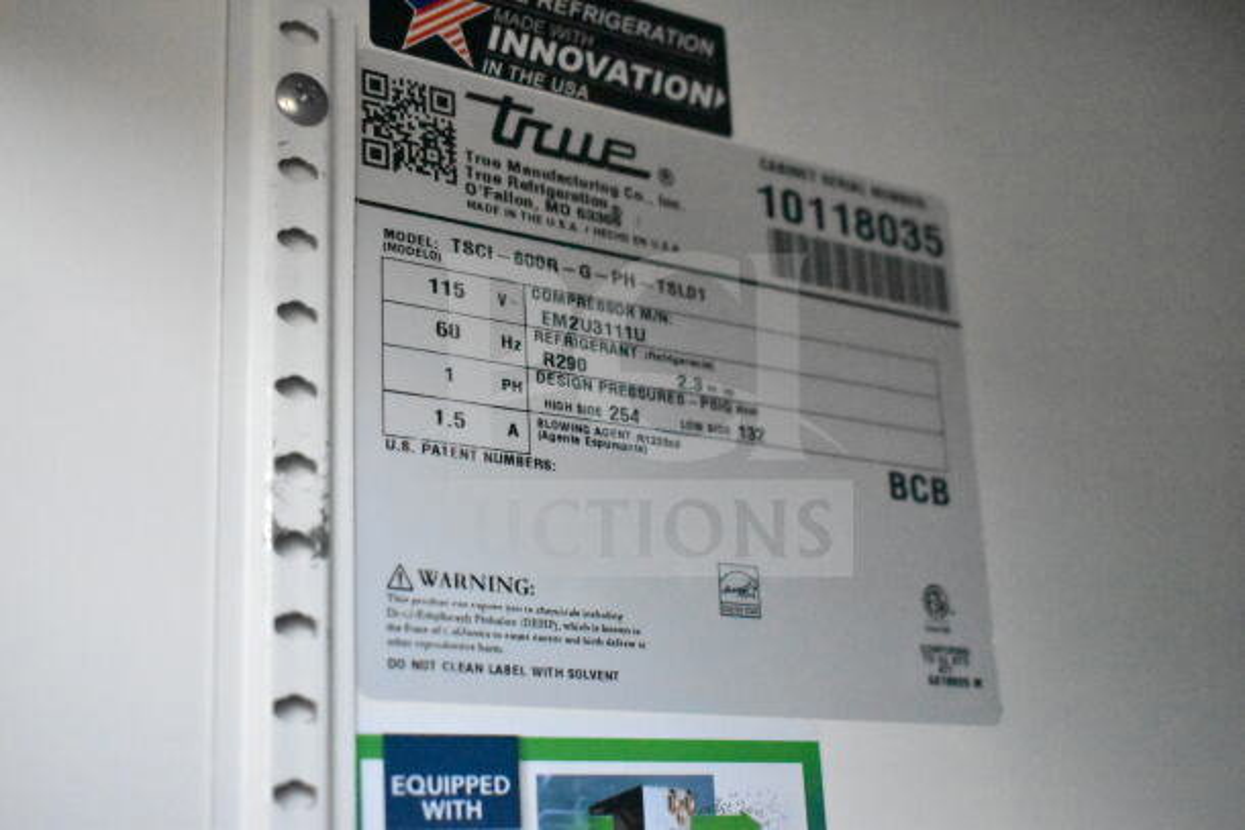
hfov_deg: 37.8
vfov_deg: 25.8
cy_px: 415
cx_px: 622
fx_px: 1816
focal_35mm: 52
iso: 25600
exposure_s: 1/4000
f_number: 4.5
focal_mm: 35
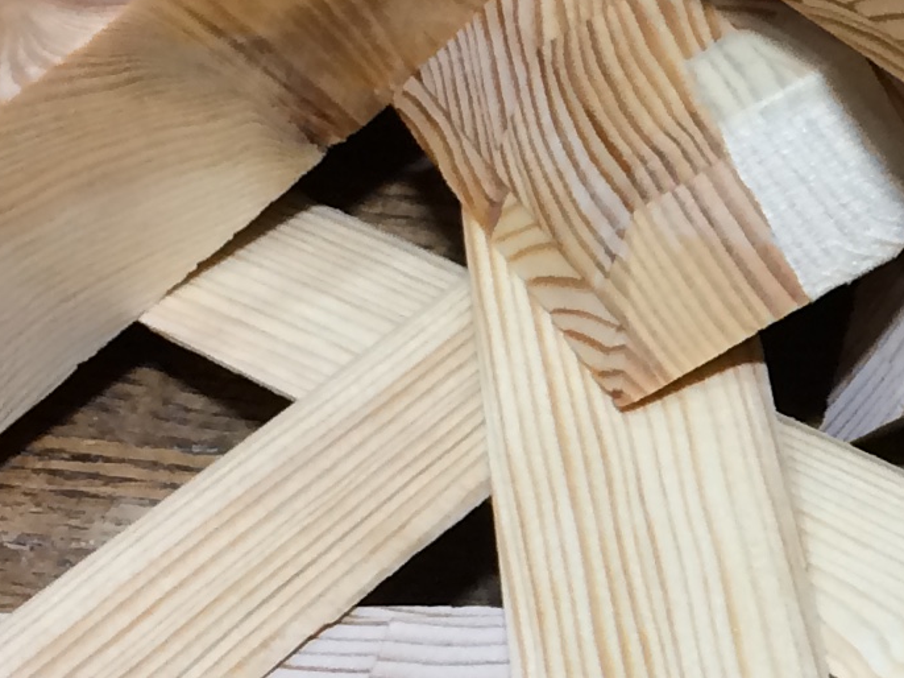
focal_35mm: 138
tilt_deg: -44.1
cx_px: 1269
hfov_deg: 13.6
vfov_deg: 10.7
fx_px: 3603
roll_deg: +5.8
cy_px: 499
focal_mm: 4.15
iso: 40
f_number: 2.2
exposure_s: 1/30
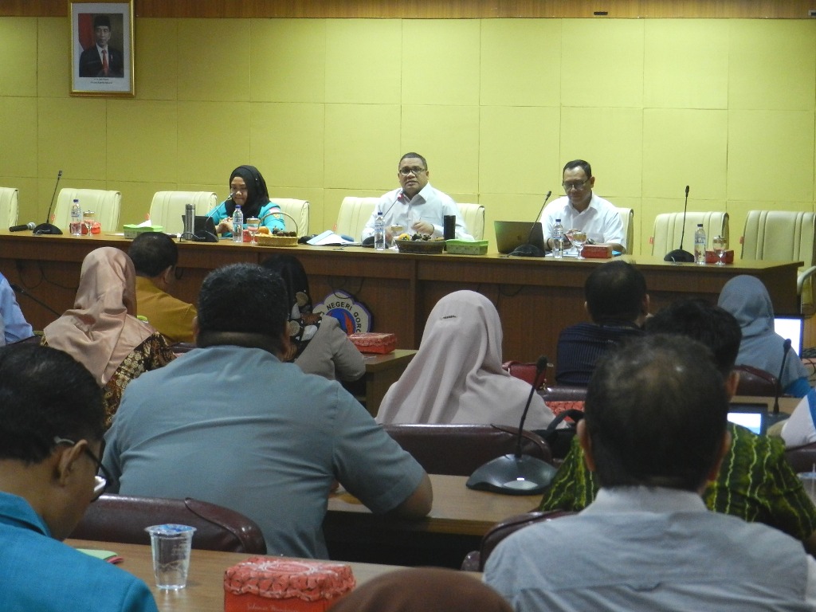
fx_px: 2711
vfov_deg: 12.9
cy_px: 306
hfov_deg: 17.1
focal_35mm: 115
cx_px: 408
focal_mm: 20.5
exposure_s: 1/20
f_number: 4.8
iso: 800
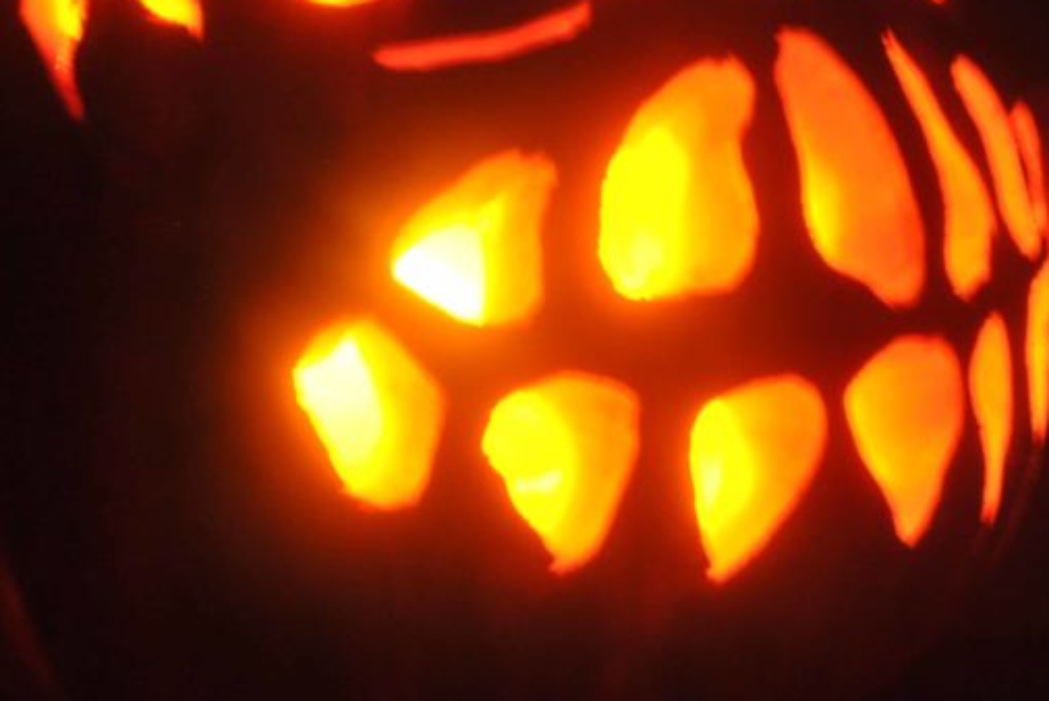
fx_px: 4869
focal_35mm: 167
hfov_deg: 12.3
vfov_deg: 8.2
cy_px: 84
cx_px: 661
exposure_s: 1/1.3
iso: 200
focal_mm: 55
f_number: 6.3
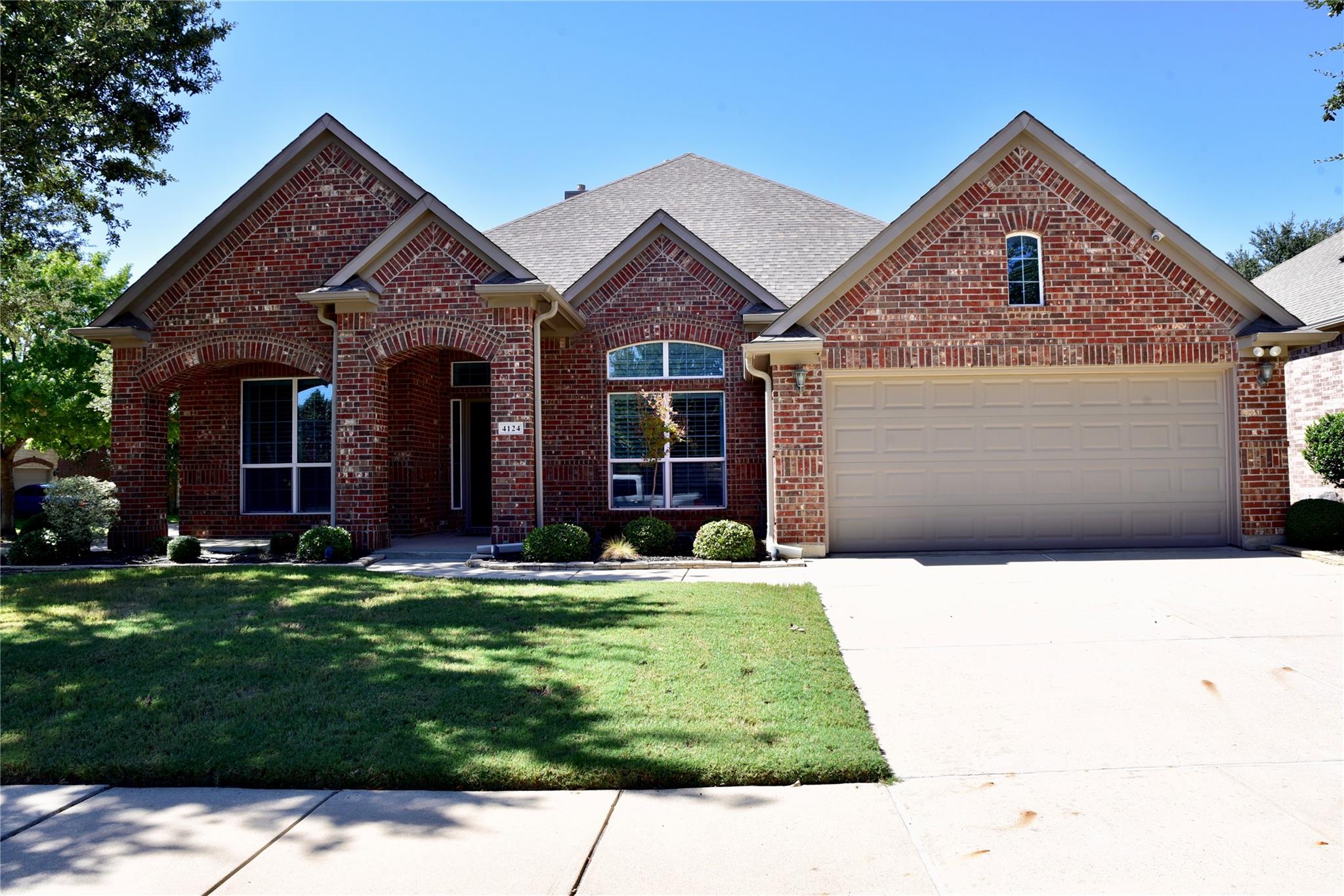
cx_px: 672
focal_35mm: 24
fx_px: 896
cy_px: 448
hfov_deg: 73.7
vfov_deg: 53.1
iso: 320
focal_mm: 24
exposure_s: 1/200
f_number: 9
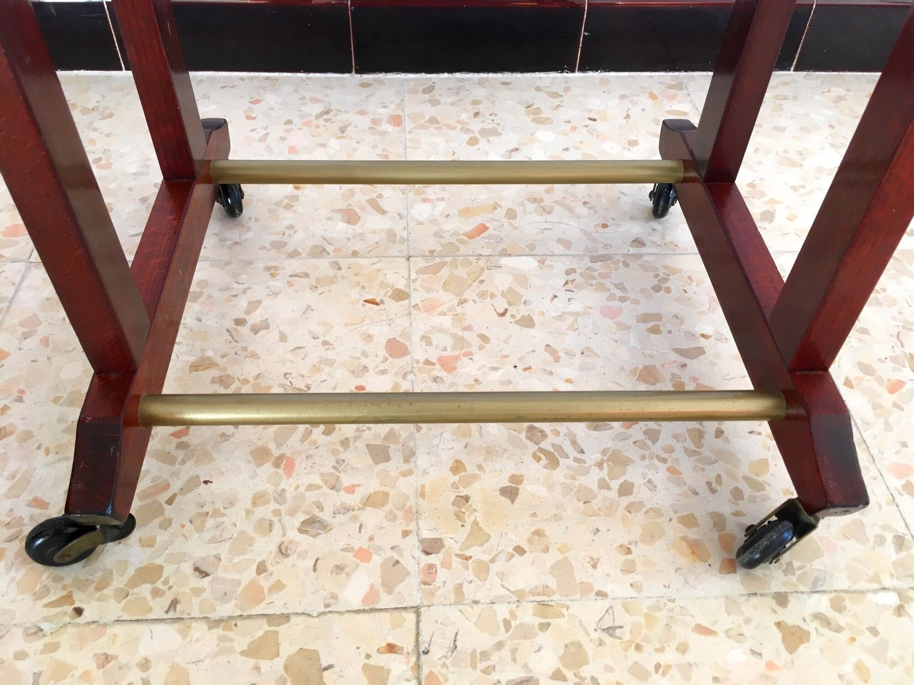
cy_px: 342
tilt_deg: -46.1
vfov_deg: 48.2
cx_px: 457
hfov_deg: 61.7
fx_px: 766
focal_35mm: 29
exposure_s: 1/33
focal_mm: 4.15
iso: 80
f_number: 2.2
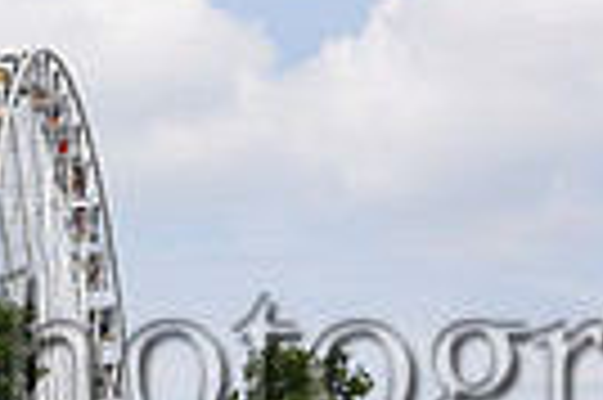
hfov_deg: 6.6
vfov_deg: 4.4
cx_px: -140
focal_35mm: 312
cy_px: 375
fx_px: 5220
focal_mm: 72
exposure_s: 1/125
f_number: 11
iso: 64
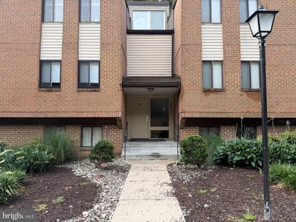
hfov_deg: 71.6
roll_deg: +0.1
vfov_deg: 56.8
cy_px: 111
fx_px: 205
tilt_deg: +4.0
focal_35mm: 24
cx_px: 148
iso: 80
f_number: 1.78
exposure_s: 1/660
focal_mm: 6.76
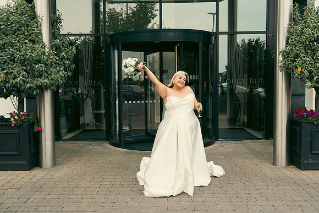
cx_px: 160
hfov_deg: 49.5
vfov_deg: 34.2
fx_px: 346
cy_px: 106
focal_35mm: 39
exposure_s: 1/250
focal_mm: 39
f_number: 5
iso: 200
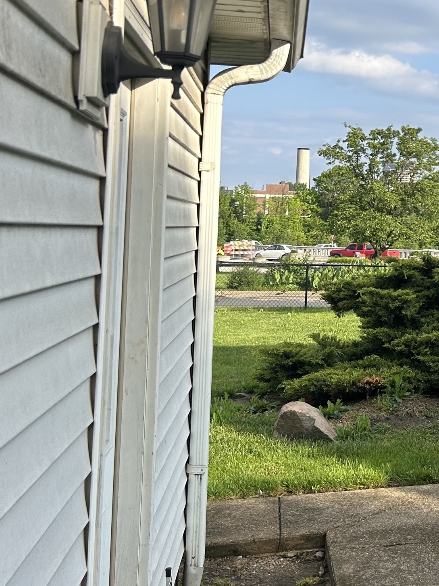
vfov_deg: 34.7
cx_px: 555
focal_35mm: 55
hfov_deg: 23.7
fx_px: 930
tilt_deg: +2.5
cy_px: 211
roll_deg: -1.1
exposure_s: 1/2457
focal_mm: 5.7
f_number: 1.5
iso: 50
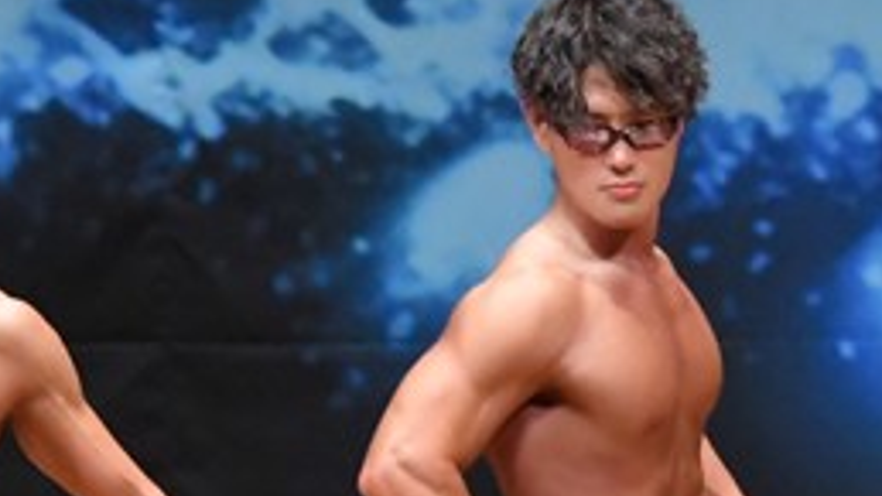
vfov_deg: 1.5
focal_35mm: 802
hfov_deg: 2.7
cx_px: 518
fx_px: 18753
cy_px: 677
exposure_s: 1/400
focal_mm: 170
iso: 8000
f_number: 5.6
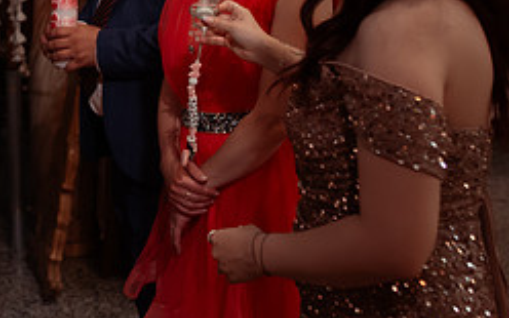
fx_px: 1290
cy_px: -62
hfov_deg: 21.1
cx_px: -65
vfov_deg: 13.7
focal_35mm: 93
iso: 1600
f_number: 3.5
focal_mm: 35
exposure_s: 1/250
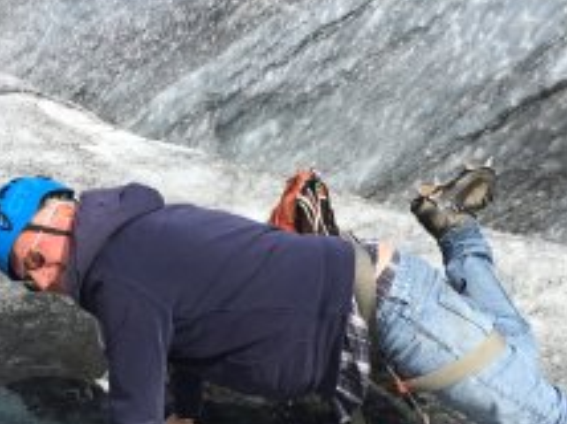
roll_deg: +10.2
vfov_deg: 24.9
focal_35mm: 57
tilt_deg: -20.9
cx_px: 299
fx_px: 933
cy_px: 378
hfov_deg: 33.8
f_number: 2.2
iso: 25
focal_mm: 4.15
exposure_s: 1/1068
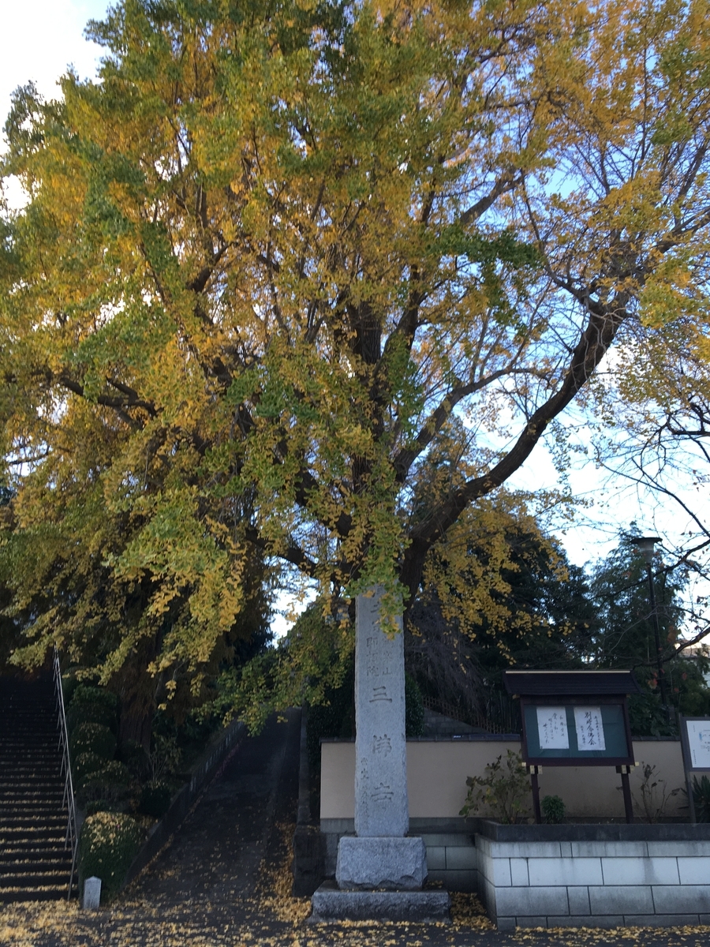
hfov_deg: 48.2
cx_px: 355
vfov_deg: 61.7
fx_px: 793
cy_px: 474
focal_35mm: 29
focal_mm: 4.15
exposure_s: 1/120
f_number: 2.2
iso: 25
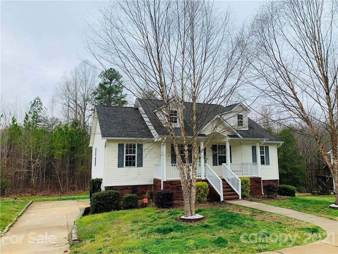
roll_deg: +0.8
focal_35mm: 26
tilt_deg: +8.8
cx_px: 169
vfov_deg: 53.1
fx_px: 254
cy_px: 127
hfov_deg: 67.3
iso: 25
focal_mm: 4.25
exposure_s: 1/903
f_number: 1.8
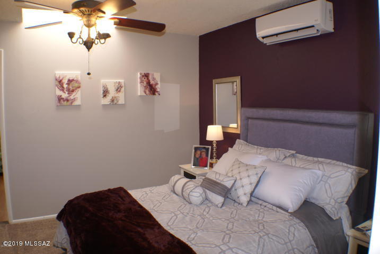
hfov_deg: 53.1
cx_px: 190
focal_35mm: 36
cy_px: 127
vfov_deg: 37.0
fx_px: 380
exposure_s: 1/40
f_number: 5.6
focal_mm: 24
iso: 400
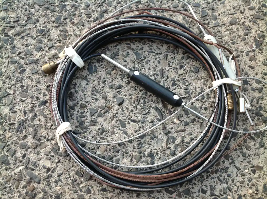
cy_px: 100
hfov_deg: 52.7
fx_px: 269
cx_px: 134
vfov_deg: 40.6
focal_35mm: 35
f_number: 2.4
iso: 50
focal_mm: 4.28
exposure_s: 1/40
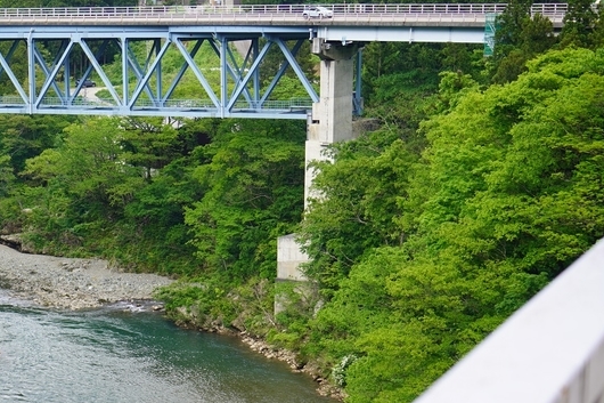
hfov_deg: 16.3
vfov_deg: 11.0
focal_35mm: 125
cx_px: 150
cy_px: 205
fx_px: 2092
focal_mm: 55
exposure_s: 1/125
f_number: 5.6
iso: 100
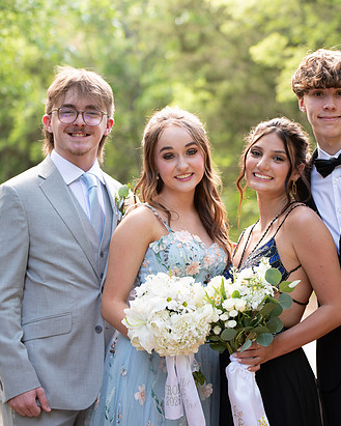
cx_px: 238
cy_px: 225
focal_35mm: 125
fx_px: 1576
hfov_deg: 12.3
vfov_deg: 15.4
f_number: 2.8
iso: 100
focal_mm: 80
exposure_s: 1/100
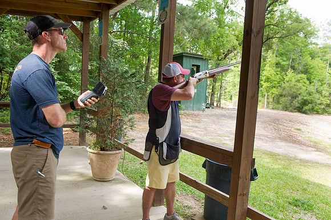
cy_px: 110
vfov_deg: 41.1
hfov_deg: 58.7
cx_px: 166
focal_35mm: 32
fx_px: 294
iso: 200
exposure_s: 1/100
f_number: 5.6
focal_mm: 32
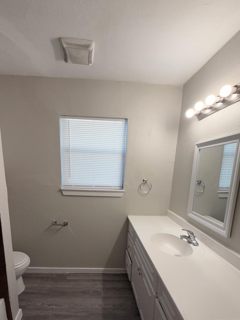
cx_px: 109
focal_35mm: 18
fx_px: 166
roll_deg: -2.0
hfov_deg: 71.4
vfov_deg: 85.7
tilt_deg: -12.9
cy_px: 204
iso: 50
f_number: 2.2
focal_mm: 2.22
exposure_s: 1/120
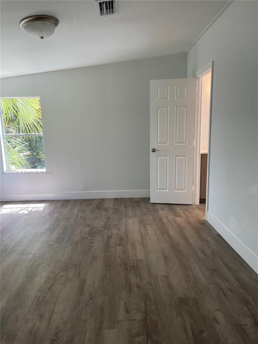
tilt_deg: -9.2
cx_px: 129
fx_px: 258
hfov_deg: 53.1
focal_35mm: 26
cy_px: 172
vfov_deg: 67.3
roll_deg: +1.9
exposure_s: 1/121
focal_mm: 5.1
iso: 64
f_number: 1.6
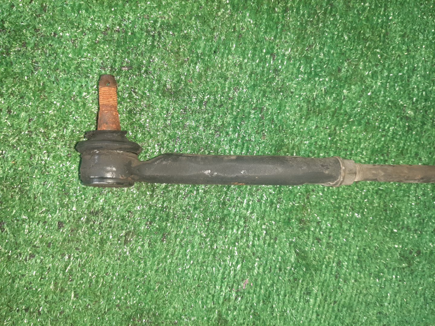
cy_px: 163
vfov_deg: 53.1
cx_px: 218
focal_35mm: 26
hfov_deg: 67.3
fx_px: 327
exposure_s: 1/33
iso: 190
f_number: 1.7
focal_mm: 3.93
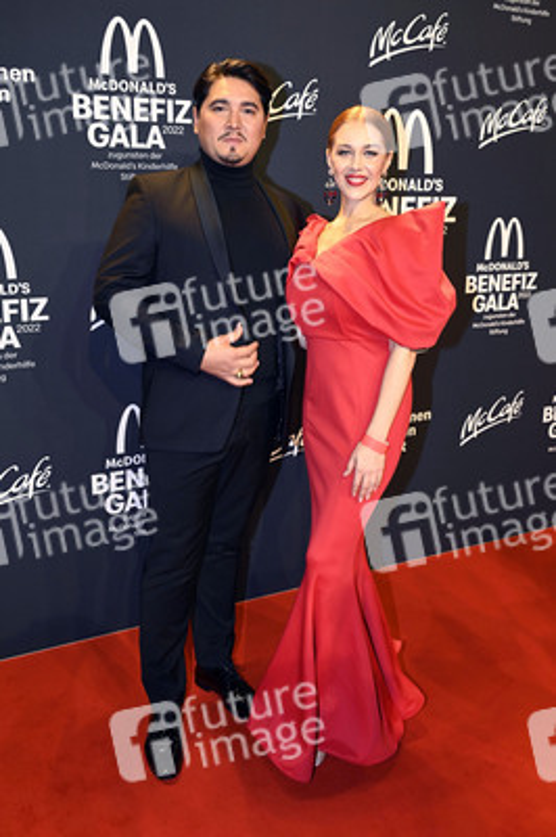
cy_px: 418
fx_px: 754
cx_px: 278
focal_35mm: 32
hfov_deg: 40.5
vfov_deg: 58.0
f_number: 6.3
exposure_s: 1/60
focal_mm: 32.5
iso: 500
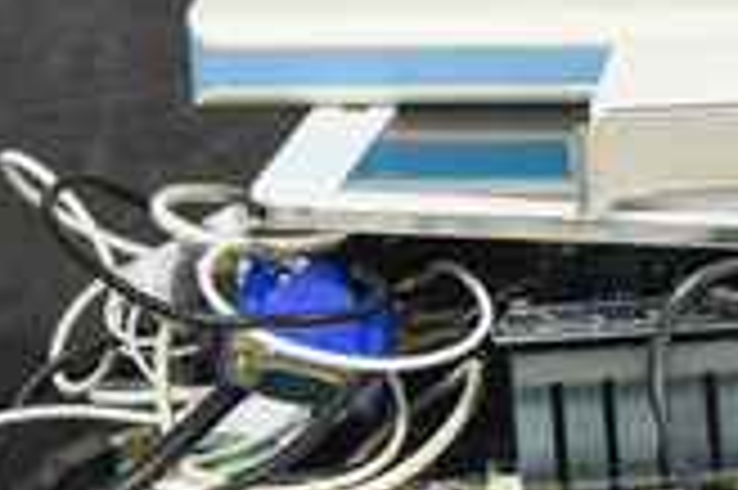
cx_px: 817
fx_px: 3481
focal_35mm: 170
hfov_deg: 11.9
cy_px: 342
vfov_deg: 8.1
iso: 500
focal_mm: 56
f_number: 4.5
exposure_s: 1/100
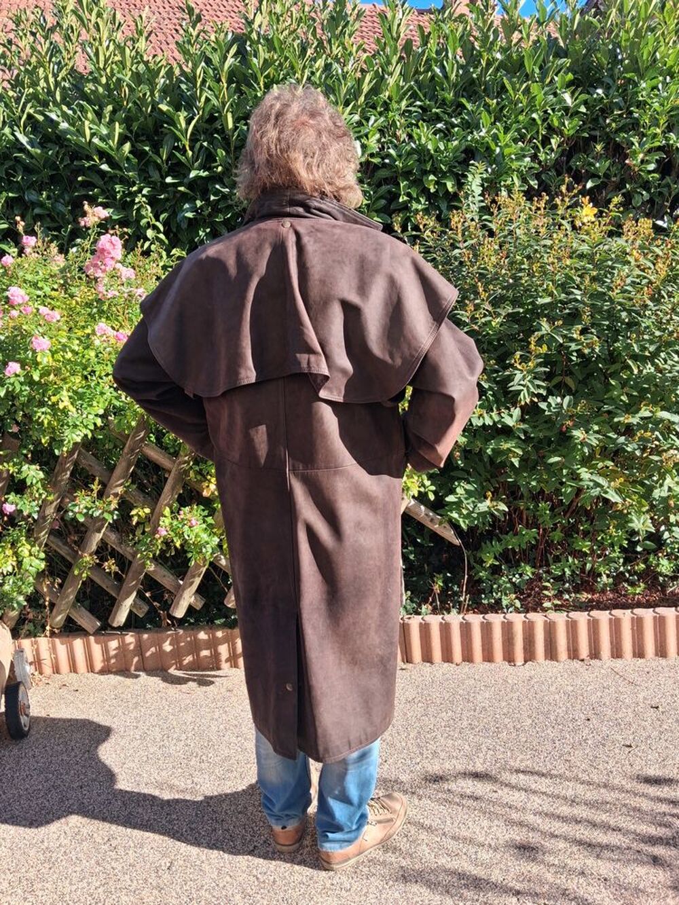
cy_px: 452
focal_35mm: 27
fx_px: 706
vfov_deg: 65.3
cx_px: 340
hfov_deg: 51.4
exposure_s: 1/240
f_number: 1.8
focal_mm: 4
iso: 25
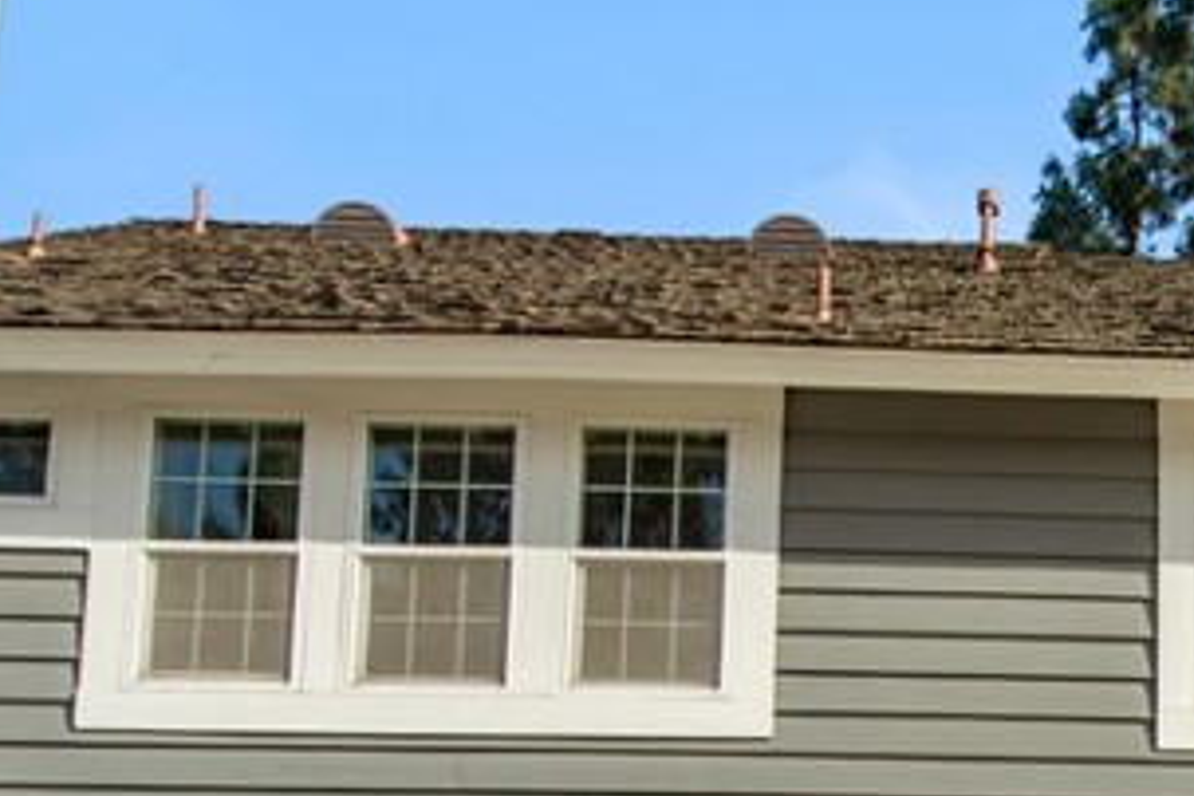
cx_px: 1194
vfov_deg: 22.9
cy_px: 967
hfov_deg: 33.7
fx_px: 1791
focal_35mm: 54
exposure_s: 1/400
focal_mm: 16
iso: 200
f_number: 10
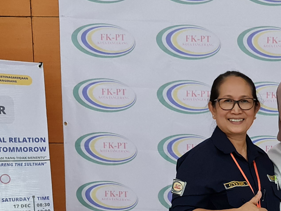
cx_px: 280
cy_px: 214
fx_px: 641
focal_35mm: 79
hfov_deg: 23.7
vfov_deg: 18.2
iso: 800
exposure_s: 1/50
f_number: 1.8
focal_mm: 7
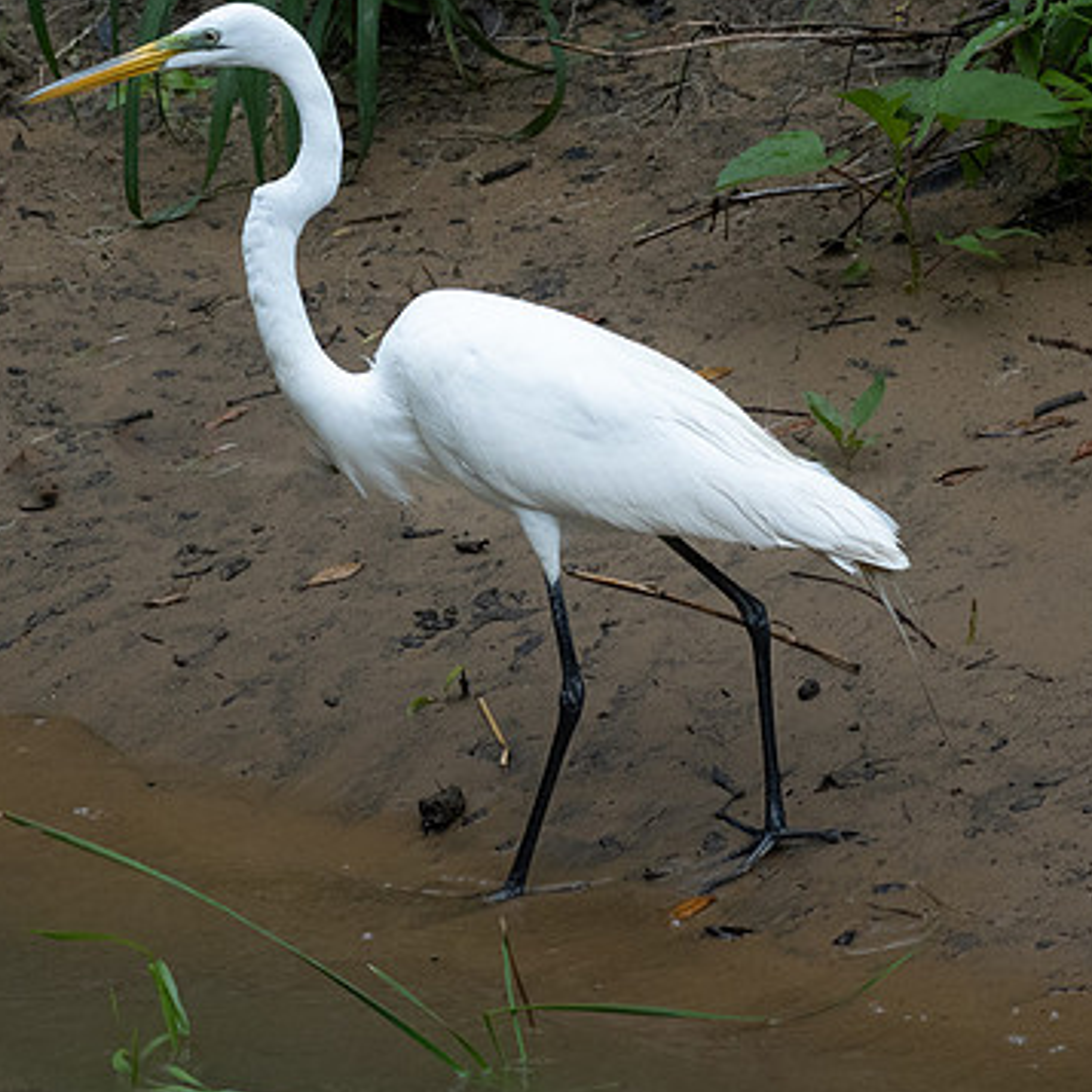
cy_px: 298
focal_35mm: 1240
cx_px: 193
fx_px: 44256
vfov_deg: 1.4
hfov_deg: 1.4
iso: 640
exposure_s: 1/1000
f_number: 4
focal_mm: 300
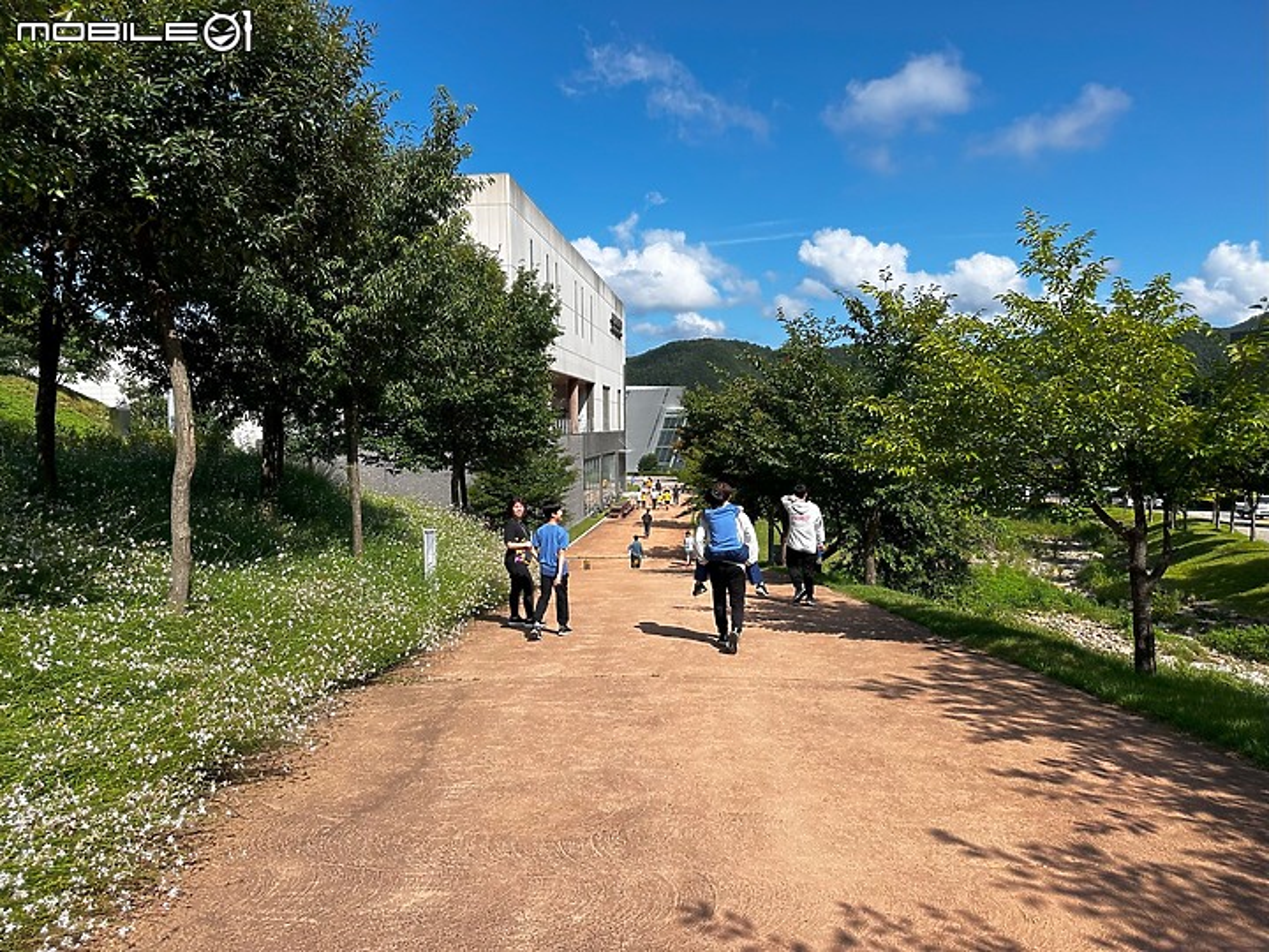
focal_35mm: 24
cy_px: 476
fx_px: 880
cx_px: 634
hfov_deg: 71.6
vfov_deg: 56.8
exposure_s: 1/5000
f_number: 1.78
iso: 80
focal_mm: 6.86
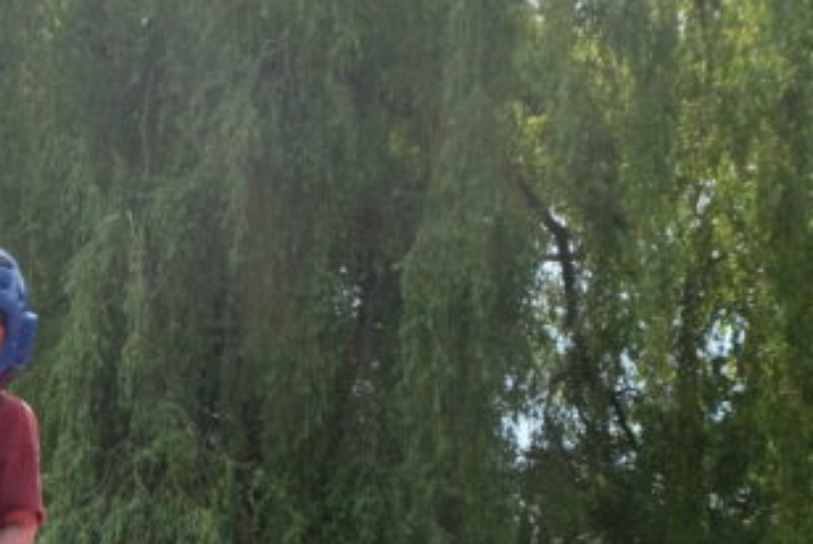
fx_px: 1876
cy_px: 625
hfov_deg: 22.5
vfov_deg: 15.9
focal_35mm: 83
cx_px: -172
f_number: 6.4
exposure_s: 1/420
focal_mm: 16.7
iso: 400
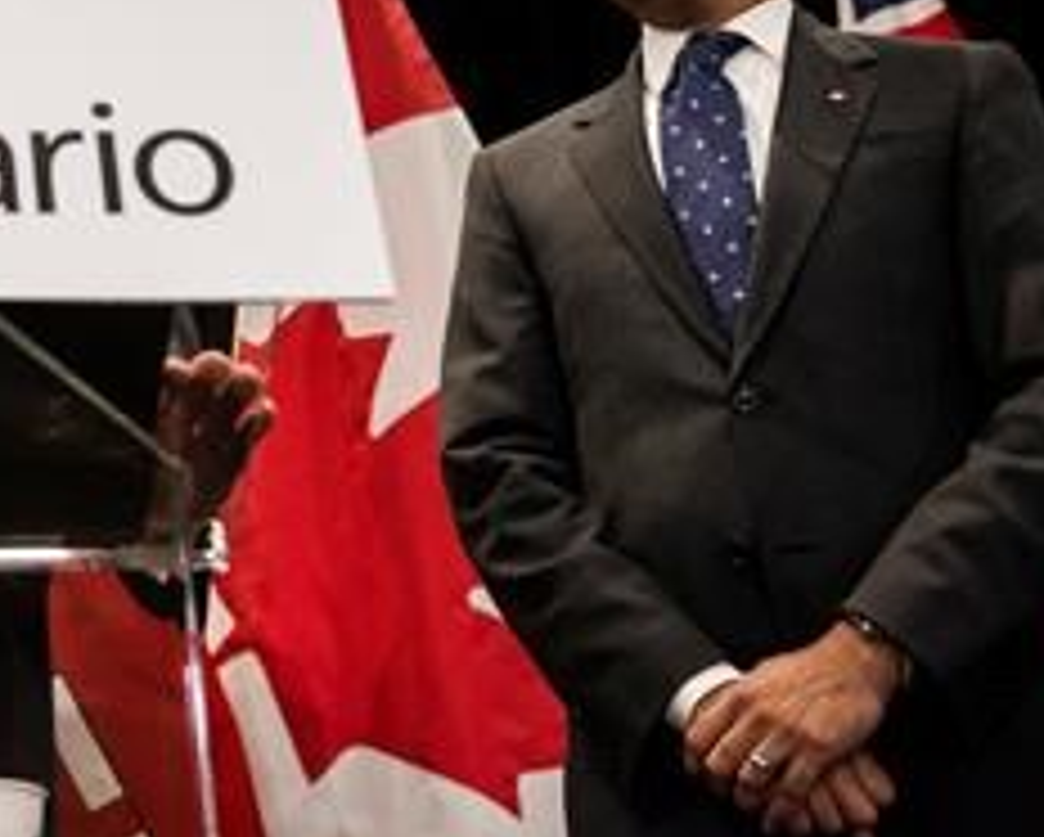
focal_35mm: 92
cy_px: -122
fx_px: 2845
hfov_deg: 19.4
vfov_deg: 16.2
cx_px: -252
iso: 1600
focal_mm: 35
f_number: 3.5
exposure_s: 1/500
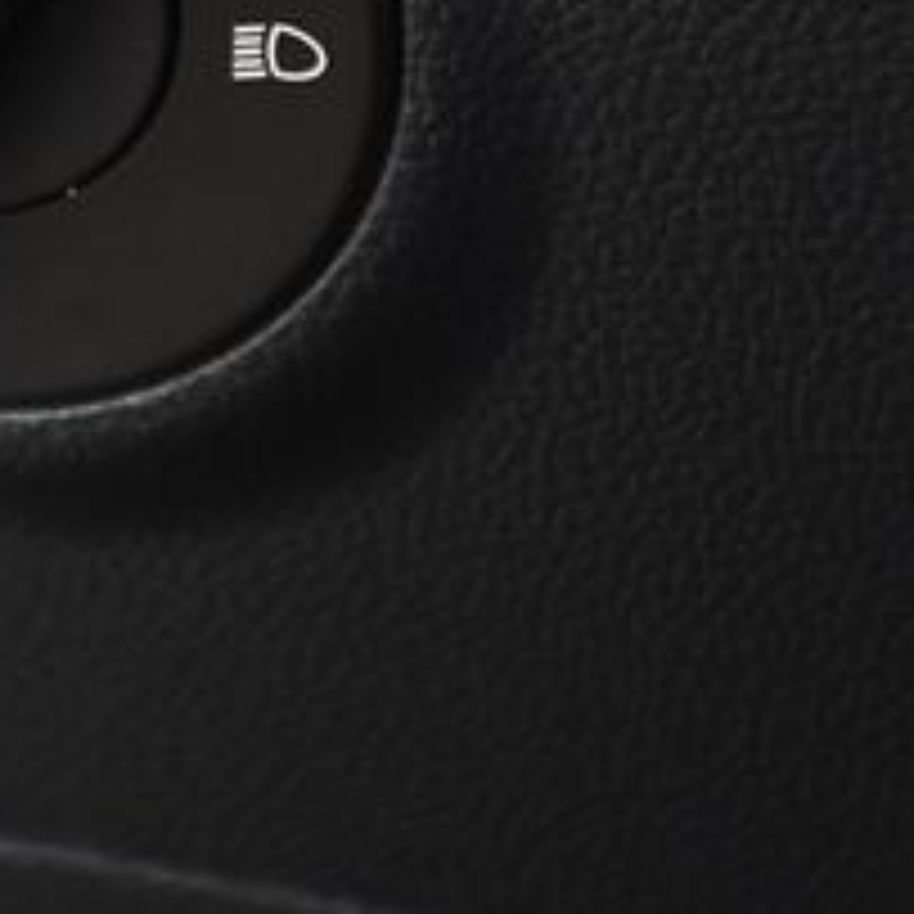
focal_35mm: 361
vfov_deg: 4.8
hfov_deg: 4.8
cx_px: 18
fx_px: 10784
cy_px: -43
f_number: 5.3
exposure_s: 1/125
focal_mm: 90
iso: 2500
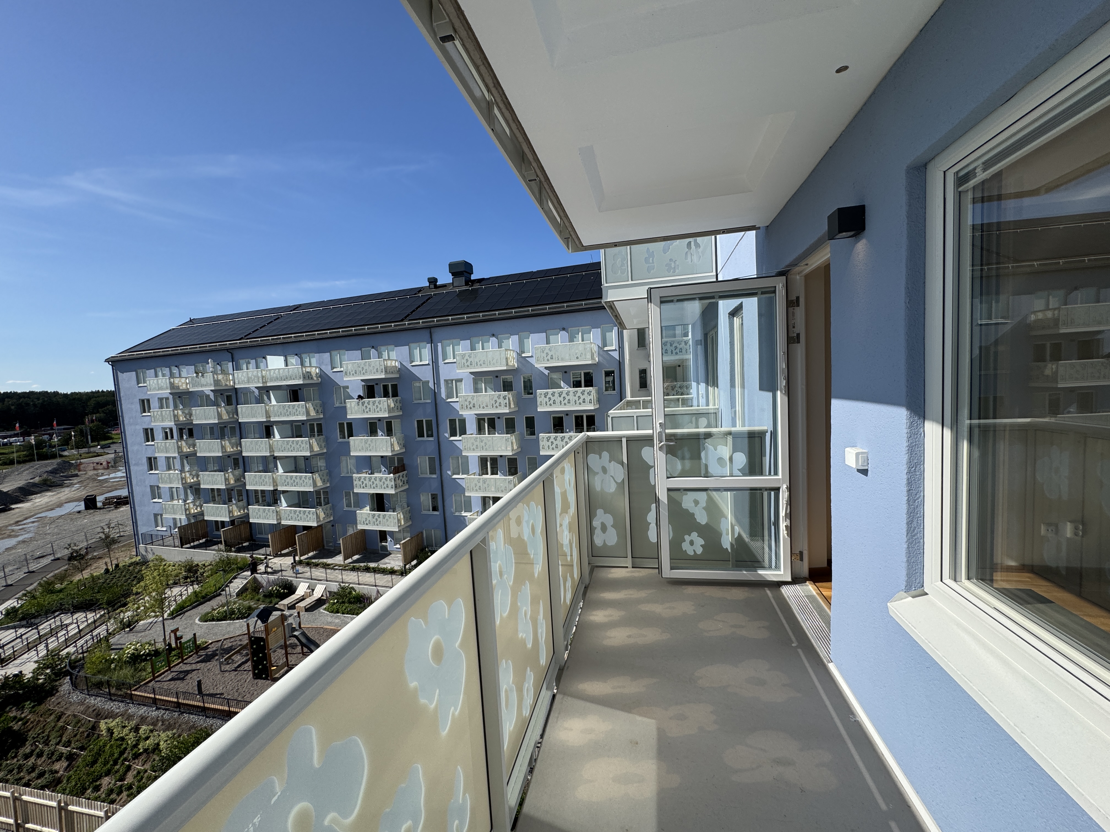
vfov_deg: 85.7
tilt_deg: -4.0
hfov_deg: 102.1
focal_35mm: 14
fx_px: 449
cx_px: 555
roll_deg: +3.0
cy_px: 416
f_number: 2.2
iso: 50
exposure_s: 1/2770
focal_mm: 2.22
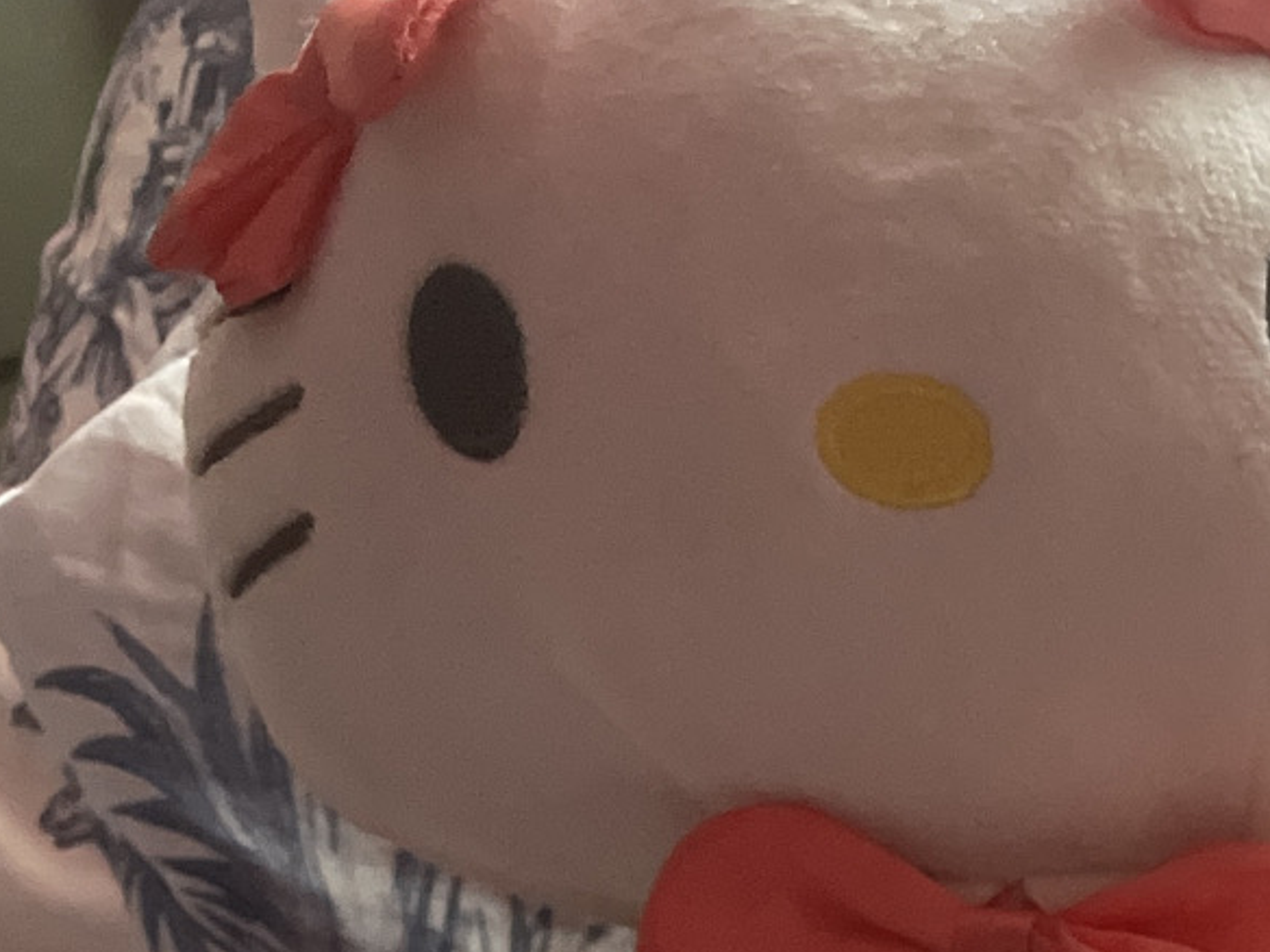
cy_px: 1502
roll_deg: +2.4
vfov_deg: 15.1
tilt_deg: -32.7
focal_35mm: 89
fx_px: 3265
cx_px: 2146
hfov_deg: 18.3
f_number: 1.6
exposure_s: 1/40
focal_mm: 5.1
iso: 640
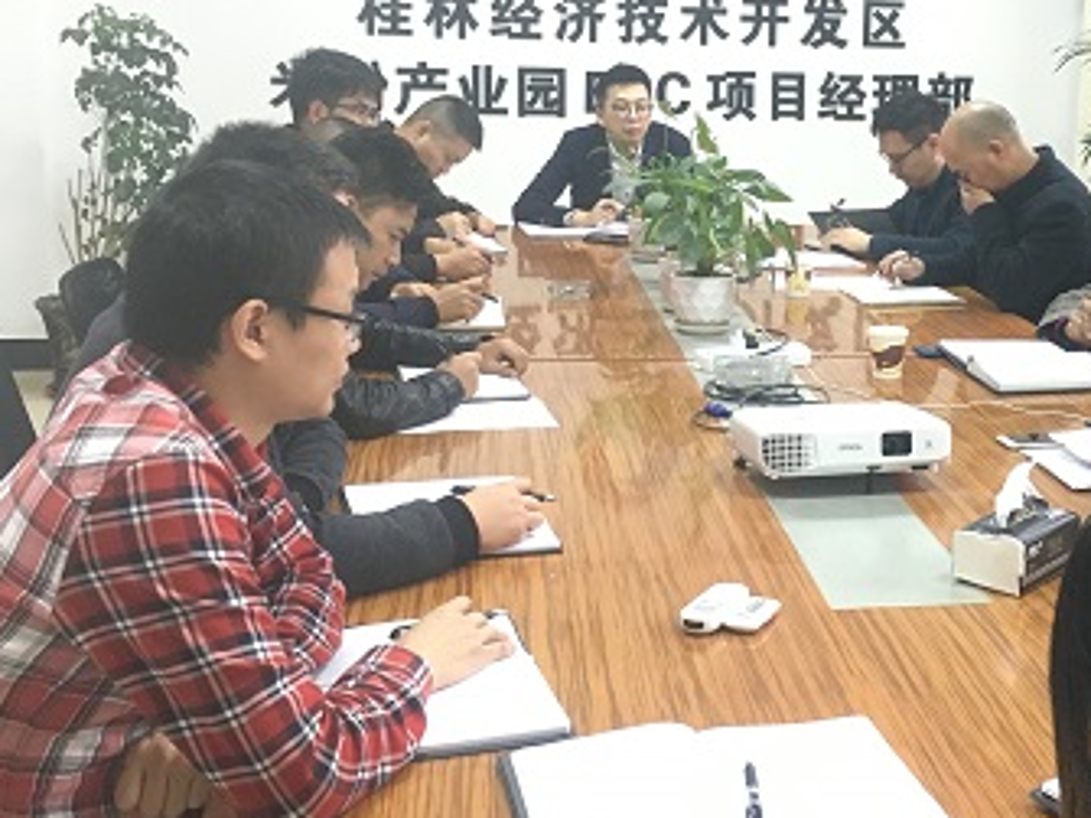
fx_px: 1638
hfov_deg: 36.1
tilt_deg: -9.7
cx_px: 808
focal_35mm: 52
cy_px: 316
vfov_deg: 27.9
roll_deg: -2.4
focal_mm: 4.15
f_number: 2.2
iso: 200
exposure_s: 1/33
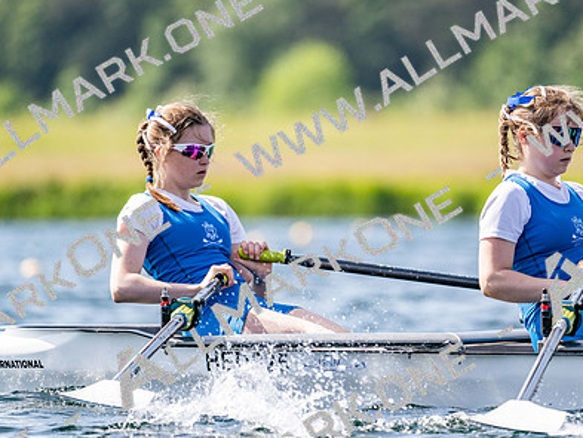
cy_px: 182
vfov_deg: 2.6
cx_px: 418
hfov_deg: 3.5
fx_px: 9569
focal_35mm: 568
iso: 360
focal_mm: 400
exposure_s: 1/2500
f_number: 4.5
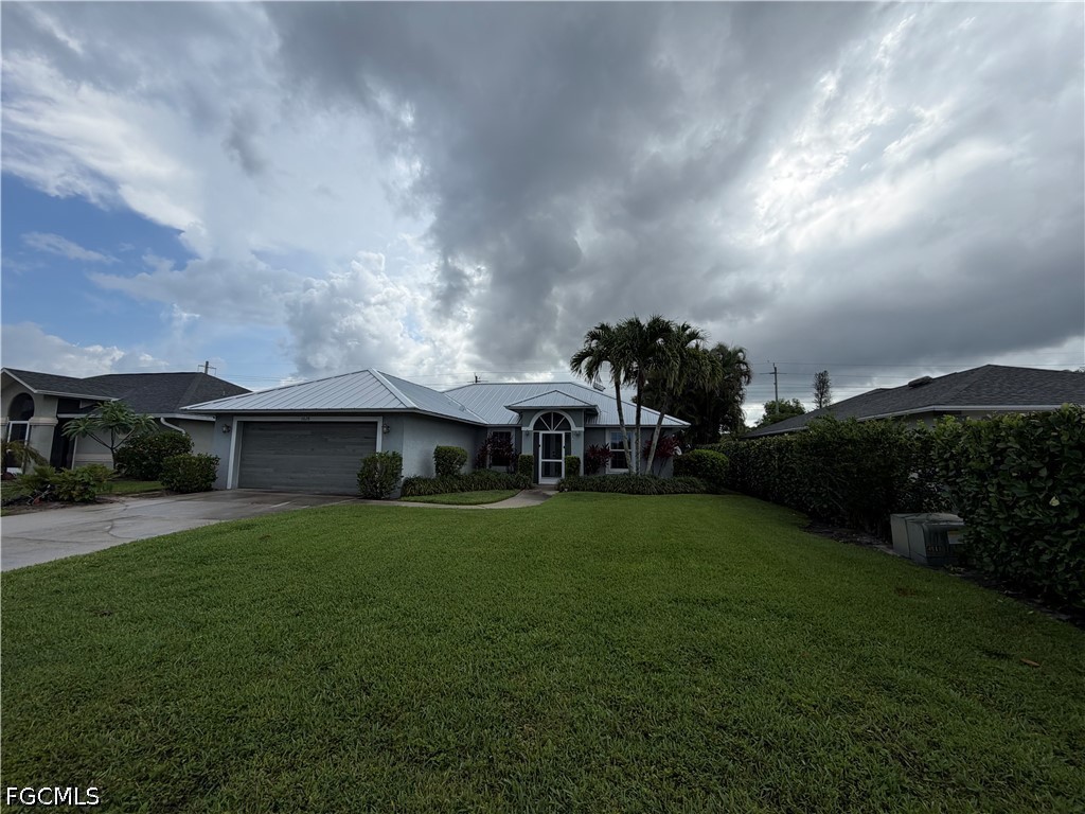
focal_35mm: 14
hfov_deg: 102.1
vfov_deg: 85.7
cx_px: 542
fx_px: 439
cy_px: 407
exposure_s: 1/955
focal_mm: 2.22
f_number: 2.2
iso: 20
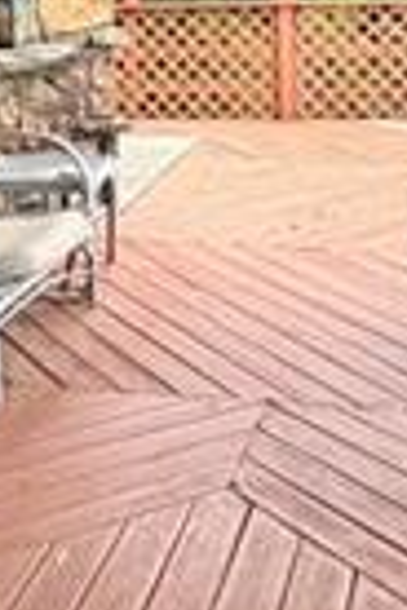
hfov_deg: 16.8
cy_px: 155
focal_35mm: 81
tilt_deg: -8.8
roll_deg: +1.0
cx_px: 155
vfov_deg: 24.8
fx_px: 1374
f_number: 2.2
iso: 40
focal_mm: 2.22
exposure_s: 1/121
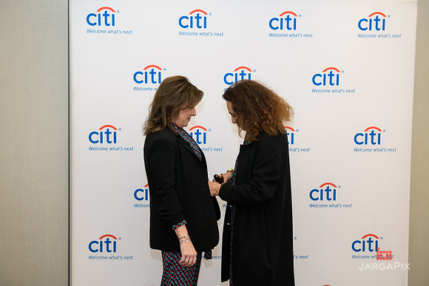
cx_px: 214
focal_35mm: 50
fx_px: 596
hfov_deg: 39.6
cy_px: 143
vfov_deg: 27.0
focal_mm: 50
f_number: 4
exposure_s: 1/125
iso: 800
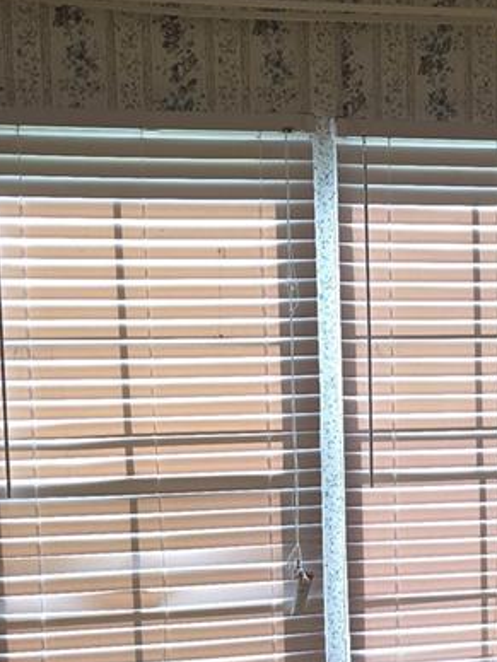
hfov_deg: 15.9
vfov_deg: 21.0
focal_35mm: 91
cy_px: 607
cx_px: 519
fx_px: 1742
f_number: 1.7
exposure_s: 1/120
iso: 20
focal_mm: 6.3
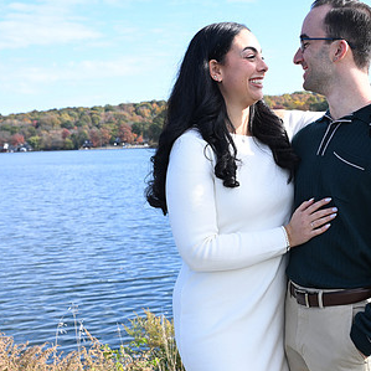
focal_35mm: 61
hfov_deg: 27.9
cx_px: 254
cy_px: 207
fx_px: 740
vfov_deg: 28.1
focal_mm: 37
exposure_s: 1/100
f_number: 8
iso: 100
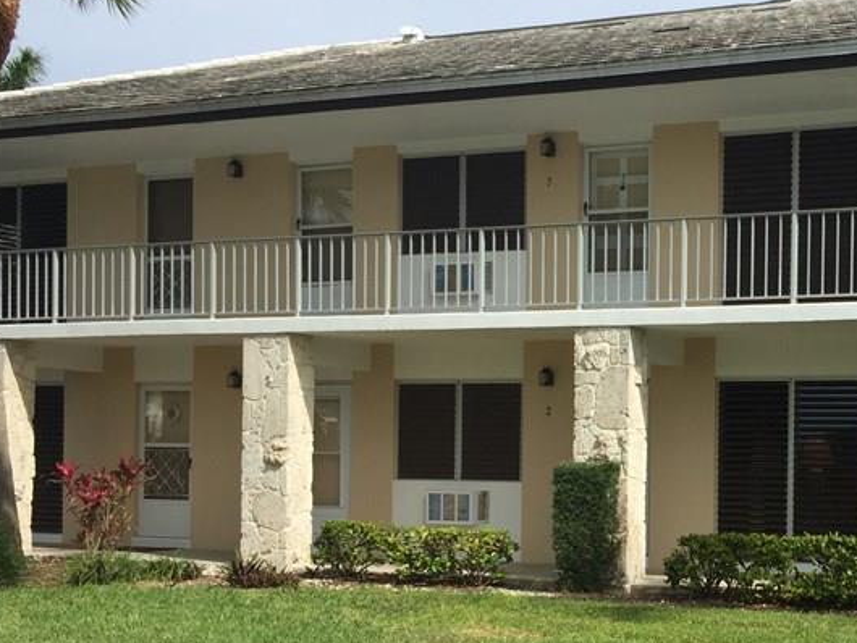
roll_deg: -1.4
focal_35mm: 56
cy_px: 469
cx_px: 817
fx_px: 1387
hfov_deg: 32.2
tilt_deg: +0.0
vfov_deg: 25.9
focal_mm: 4.15
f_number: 2.2
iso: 32
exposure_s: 1/2326
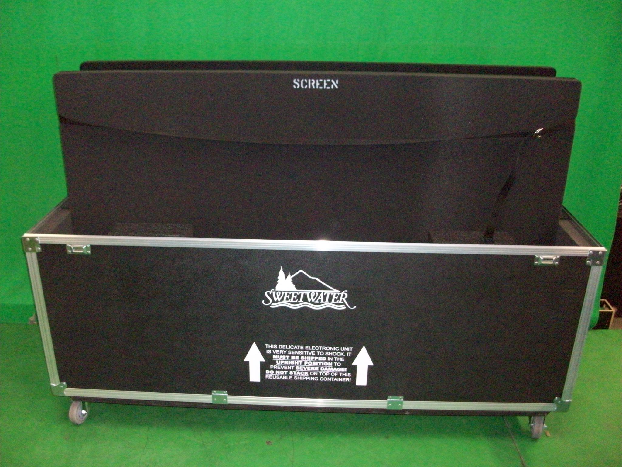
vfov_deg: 41.8
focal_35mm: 34
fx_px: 611
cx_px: 311
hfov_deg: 54.0
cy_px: 234
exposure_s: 1/30
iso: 320
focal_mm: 5.7
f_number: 2.8
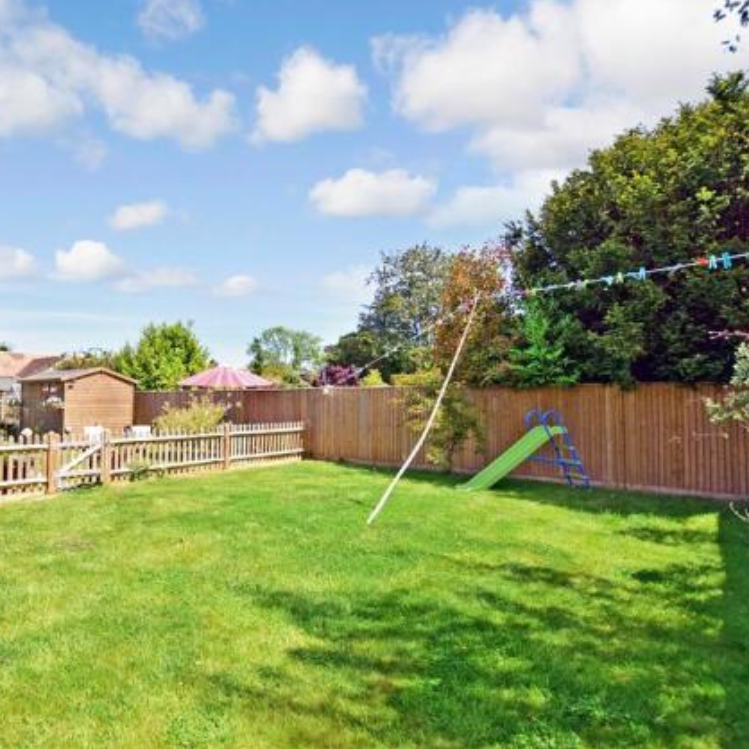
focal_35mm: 20
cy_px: 359
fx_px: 490
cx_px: 224
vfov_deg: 74.8
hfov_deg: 71.6
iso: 400
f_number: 7.1
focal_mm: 10
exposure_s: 1/1000
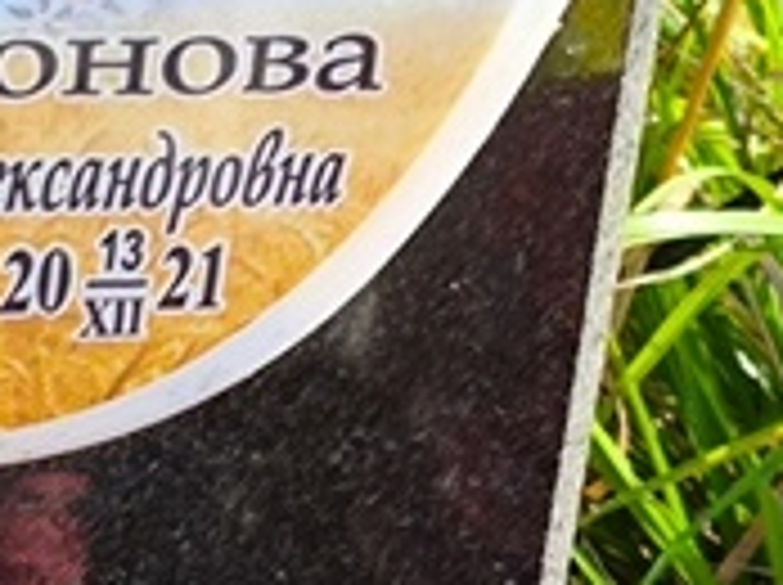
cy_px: 531
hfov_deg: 8.6
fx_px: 5195
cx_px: 52
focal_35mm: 230
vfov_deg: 6.4
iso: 50
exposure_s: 1/559
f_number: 1.7
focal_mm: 4.71
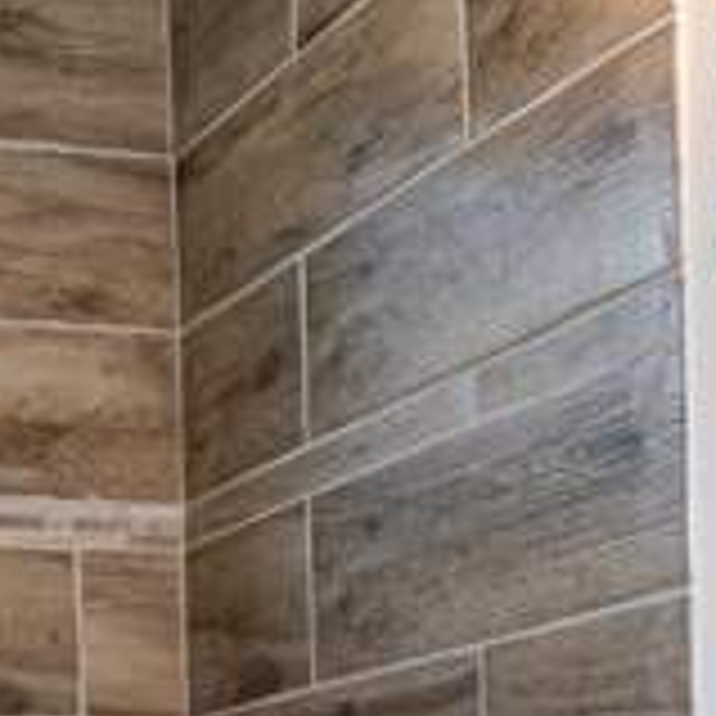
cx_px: -50
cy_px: 1038
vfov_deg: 17.2
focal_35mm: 92
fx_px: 2153
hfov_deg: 18.3
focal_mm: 24
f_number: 7.1
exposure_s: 1/125
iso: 500
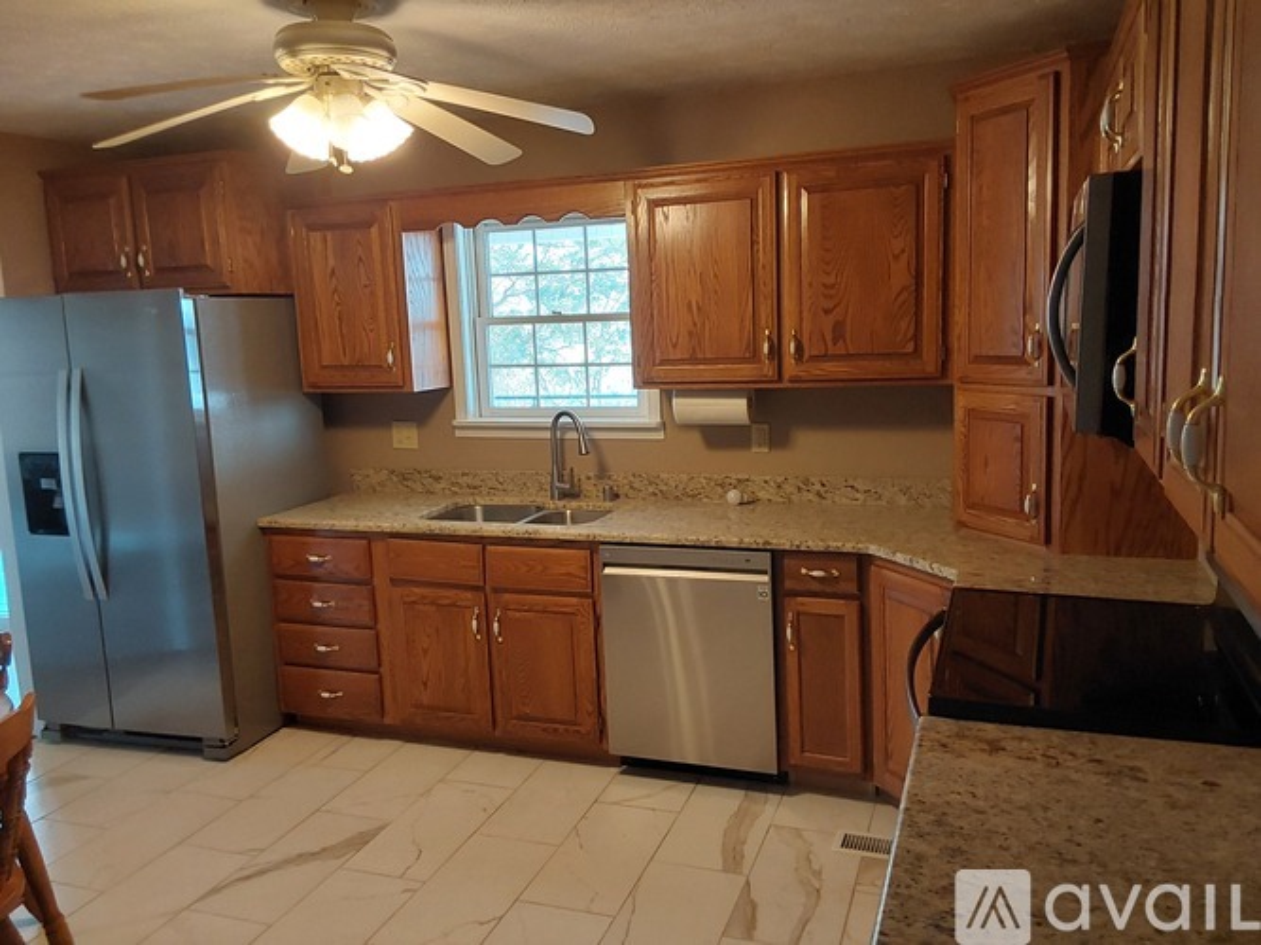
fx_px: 1020
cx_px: 630
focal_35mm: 28
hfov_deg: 63.5
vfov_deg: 49.7
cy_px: 472
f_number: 1.9
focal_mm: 2.91
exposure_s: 1/60
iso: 125
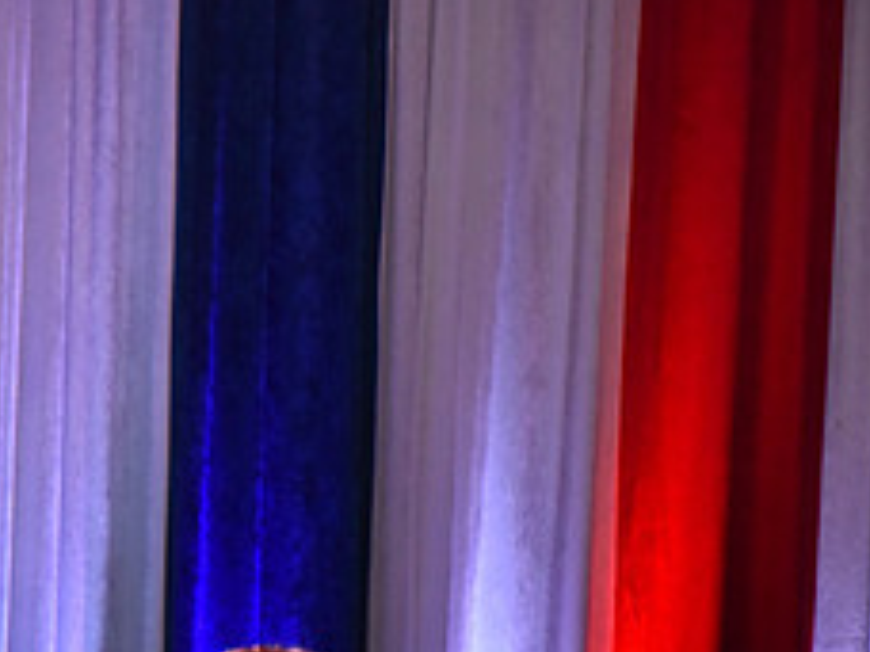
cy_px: 1094
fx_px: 11058
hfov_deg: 4.5
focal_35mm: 440
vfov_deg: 3.4
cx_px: 342
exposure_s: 1/320
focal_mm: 180
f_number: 6.3
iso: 2500
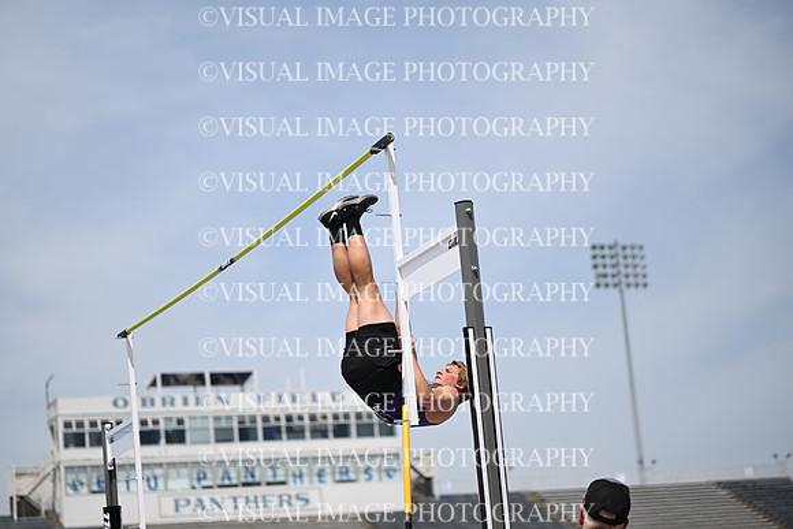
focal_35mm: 83
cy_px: 264
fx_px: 1829
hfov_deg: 24.5
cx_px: 396
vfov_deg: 16.5
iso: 160
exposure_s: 1/5000
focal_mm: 83
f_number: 2.8
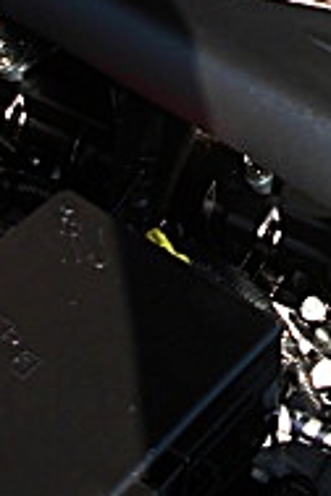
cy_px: 10
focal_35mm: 127
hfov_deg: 10.7
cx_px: 355
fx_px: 1751
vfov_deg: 15.9
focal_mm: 6.3
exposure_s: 1/160
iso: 50
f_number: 2.8
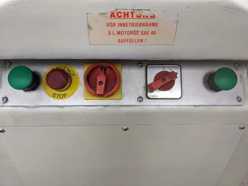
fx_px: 193
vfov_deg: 51.4
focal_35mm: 27
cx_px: 124
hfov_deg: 65.3
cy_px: 93
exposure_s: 1/30
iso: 59
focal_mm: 4.38
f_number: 1.73
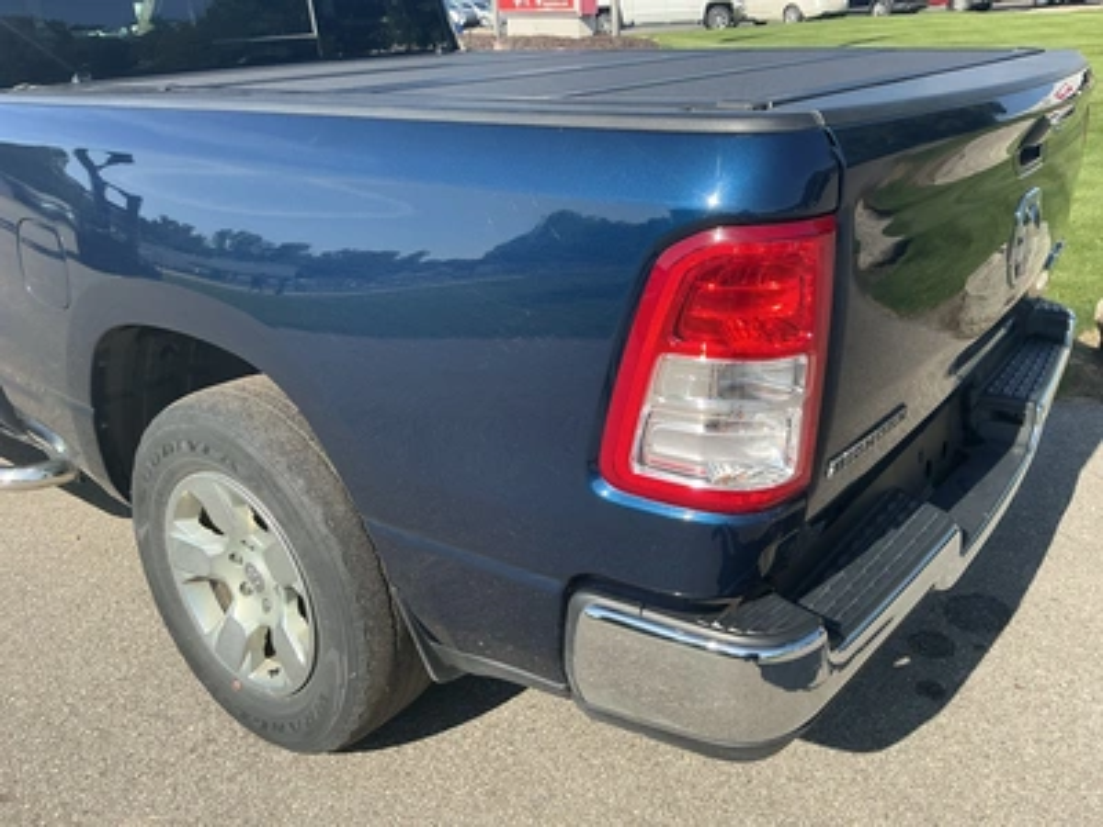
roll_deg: +3.7
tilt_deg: -25.5
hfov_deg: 63.4
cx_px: 552
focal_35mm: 28
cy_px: 414
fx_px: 892
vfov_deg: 49.7
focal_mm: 3
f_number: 1.8
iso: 25
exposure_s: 1/869
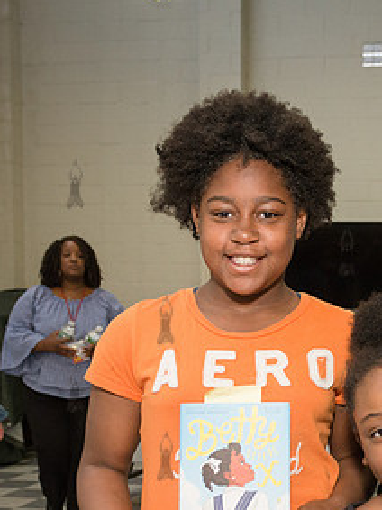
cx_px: 377
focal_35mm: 60
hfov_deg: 23.4
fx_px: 883
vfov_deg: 31.6
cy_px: 385
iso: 2000
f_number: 4.5
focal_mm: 26
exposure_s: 1/500
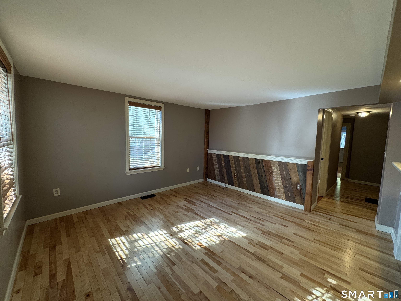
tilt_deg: -6.2
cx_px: 200
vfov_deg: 85.7
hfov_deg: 102.1
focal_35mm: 14
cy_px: 150
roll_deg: -1.5
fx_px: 162
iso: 160
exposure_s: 1/60
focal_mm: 2.22
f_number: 2.2
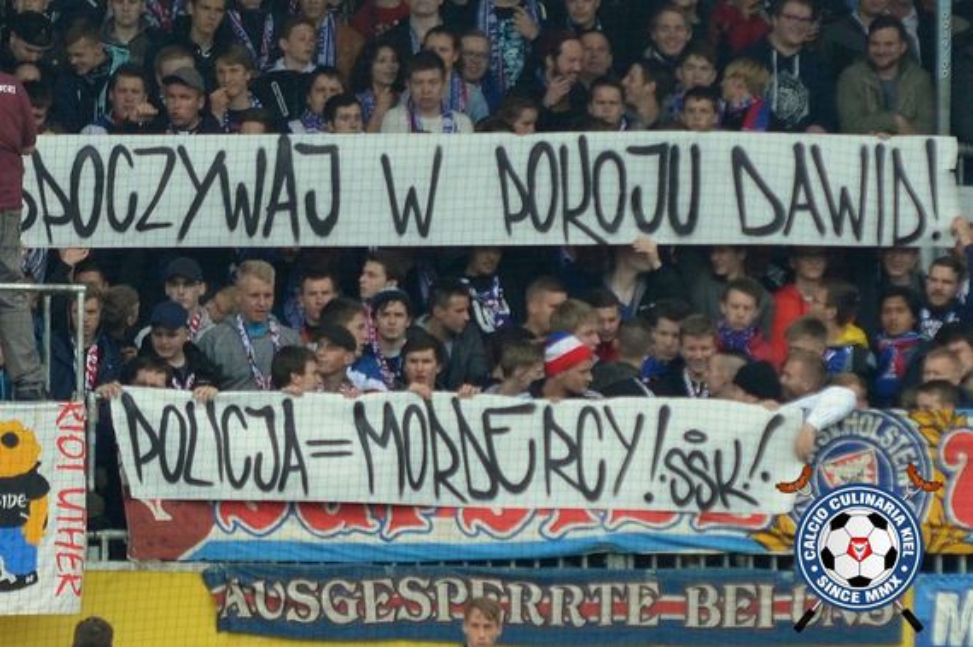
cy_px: 324
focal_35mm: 300
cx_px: 486
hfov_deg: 6.9
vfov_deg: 4.6
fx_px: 8101
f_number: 4.5
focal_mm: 200
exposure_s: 1/1250
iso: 400
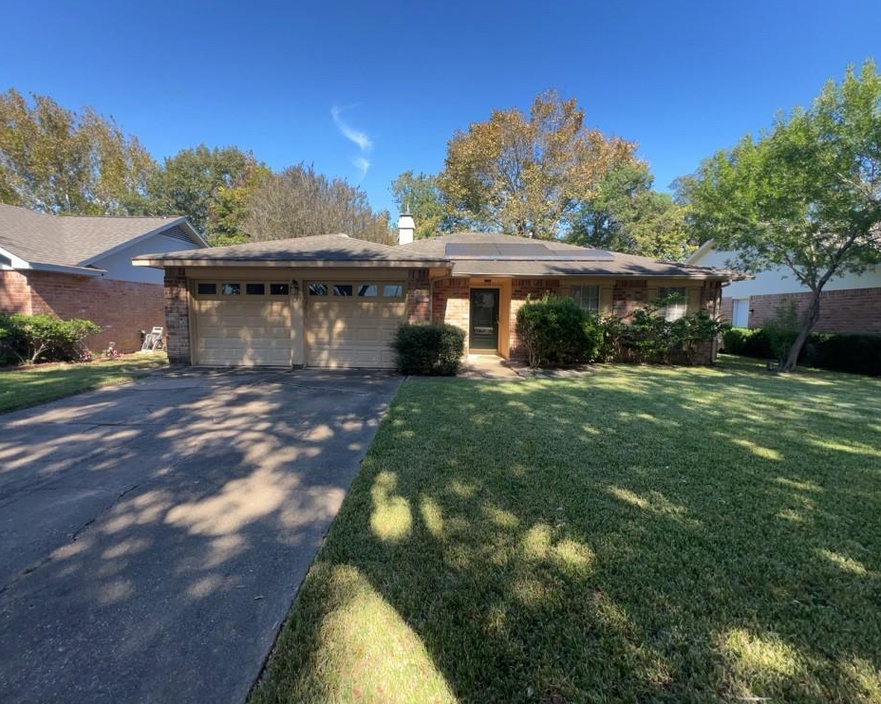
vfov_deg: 88.0
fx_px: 365
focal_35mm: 14
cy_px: 348
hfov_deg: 100.7
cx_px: 428
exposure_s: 1/338
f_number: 1.8
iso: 32
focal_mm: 1.57
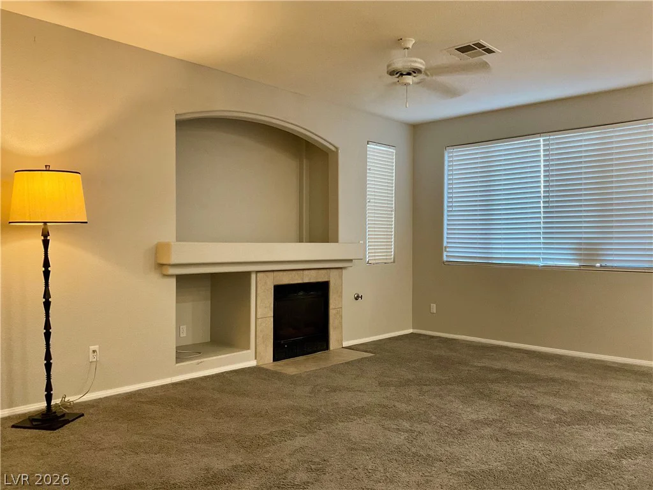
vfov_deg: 48.2
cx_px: 326
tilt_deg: -0.4
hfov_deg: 61.7
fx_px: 547
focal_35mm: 29
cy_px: 245
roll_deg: -0.5
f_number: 1.8
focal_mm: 3
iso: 200
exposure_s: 1/60
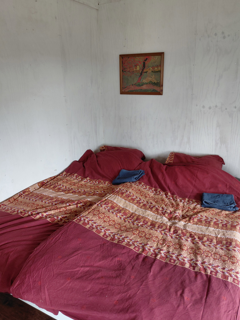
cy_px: 154
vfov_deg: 65.3
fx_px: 250
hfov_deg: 51.3
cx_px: 124
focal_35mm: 27
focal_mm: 4.69
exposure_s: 1/60
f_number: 1.8
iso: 125
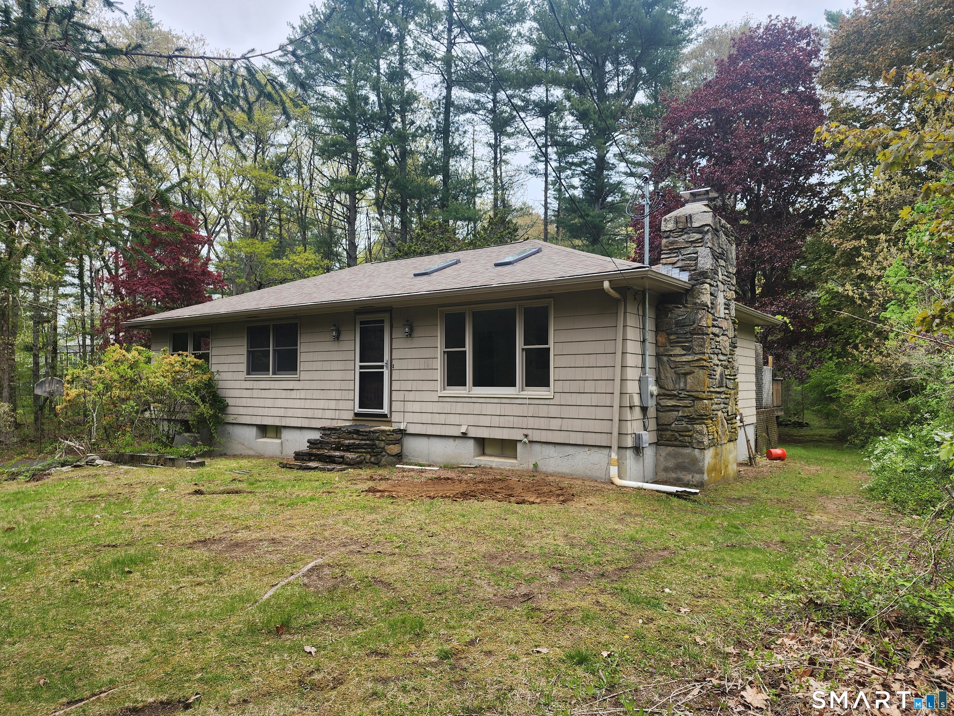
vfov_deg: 58.9
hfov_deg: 73.9
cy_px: 358
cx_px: 477
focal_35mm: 23
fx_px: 634
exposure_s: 1/267
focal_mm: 6.4
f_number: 1.8
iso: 12
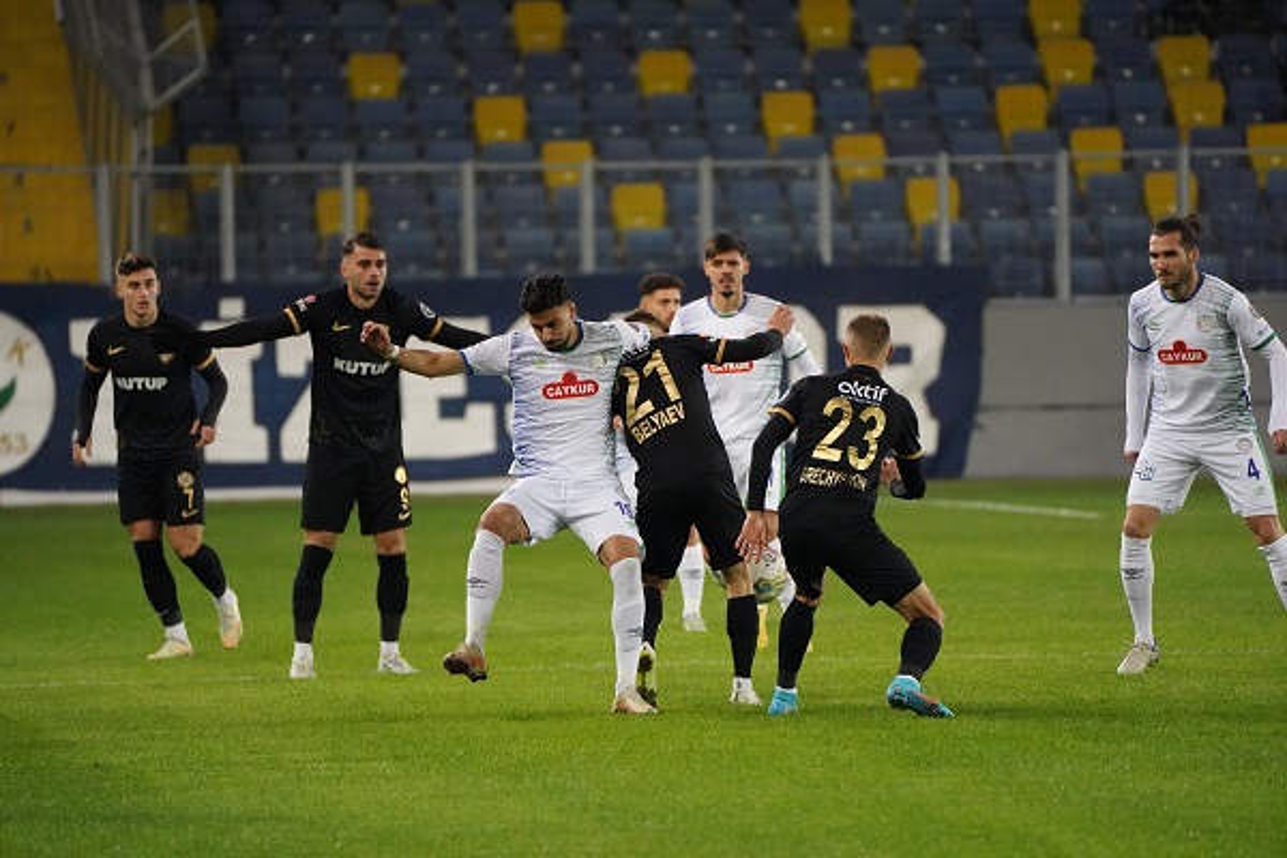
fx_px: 14299
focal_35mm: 400
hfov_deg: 5.2
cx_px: 644
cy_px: 429
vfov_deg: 3.4
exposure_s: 1/2000
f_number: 5.6
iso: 12800
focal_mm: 400
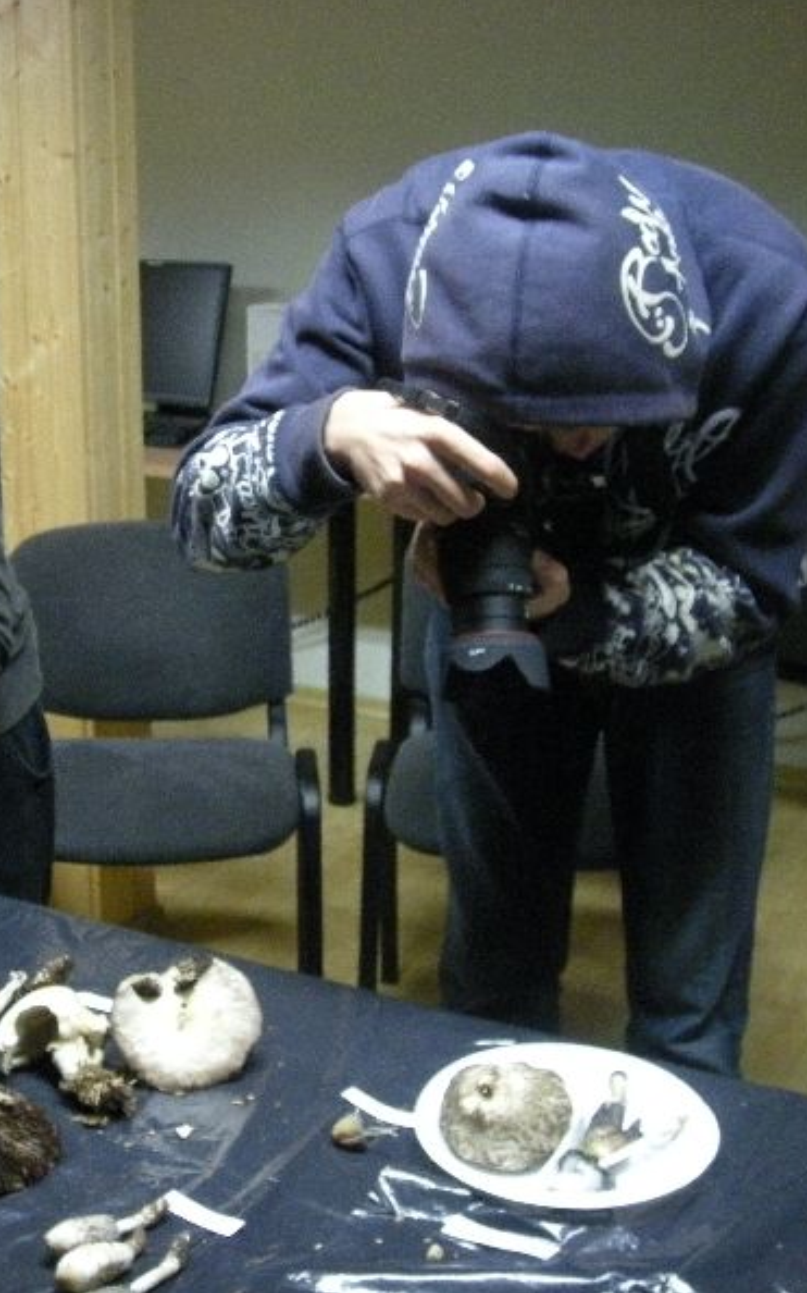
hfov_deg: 25.4
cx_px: 159
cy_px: 644
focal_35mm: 50
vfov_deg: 40.3
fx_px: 1760
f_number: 2.8
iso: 400
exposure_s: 1/26.6
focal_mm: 5.7
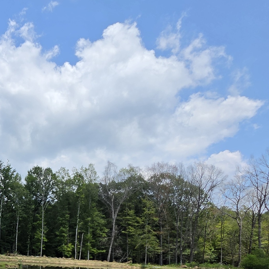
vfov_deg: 44.6
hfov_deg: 38.8
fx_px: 299
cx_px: -35
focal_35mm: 34
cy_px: 236
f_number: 1.9
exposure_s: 1/2157
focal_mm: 2.2
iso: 32
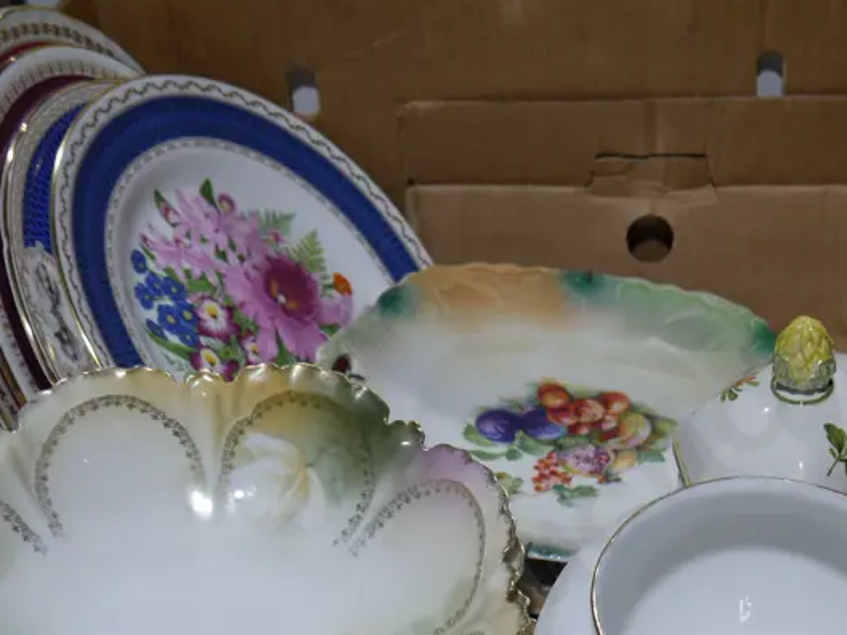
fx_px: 1615
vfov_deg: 21.8
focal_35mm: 66
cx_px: 557
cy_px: 556
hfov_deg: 29.2
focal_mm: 17
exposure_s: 1/125
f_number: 4.5
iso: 200
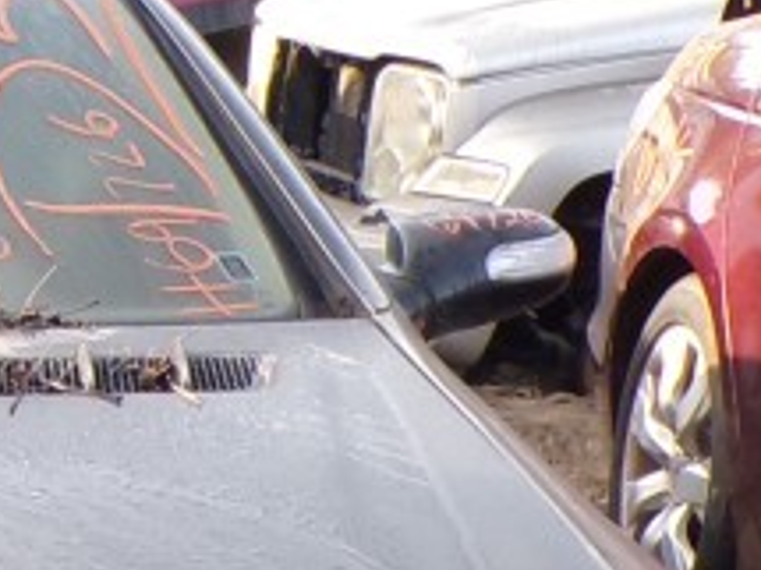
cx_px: -421
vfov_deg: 9.9
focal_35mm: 143
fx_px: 3142
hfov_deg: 13.0
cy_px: 942
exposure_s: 1/90
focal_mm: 4.3
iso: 100
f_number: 4.4
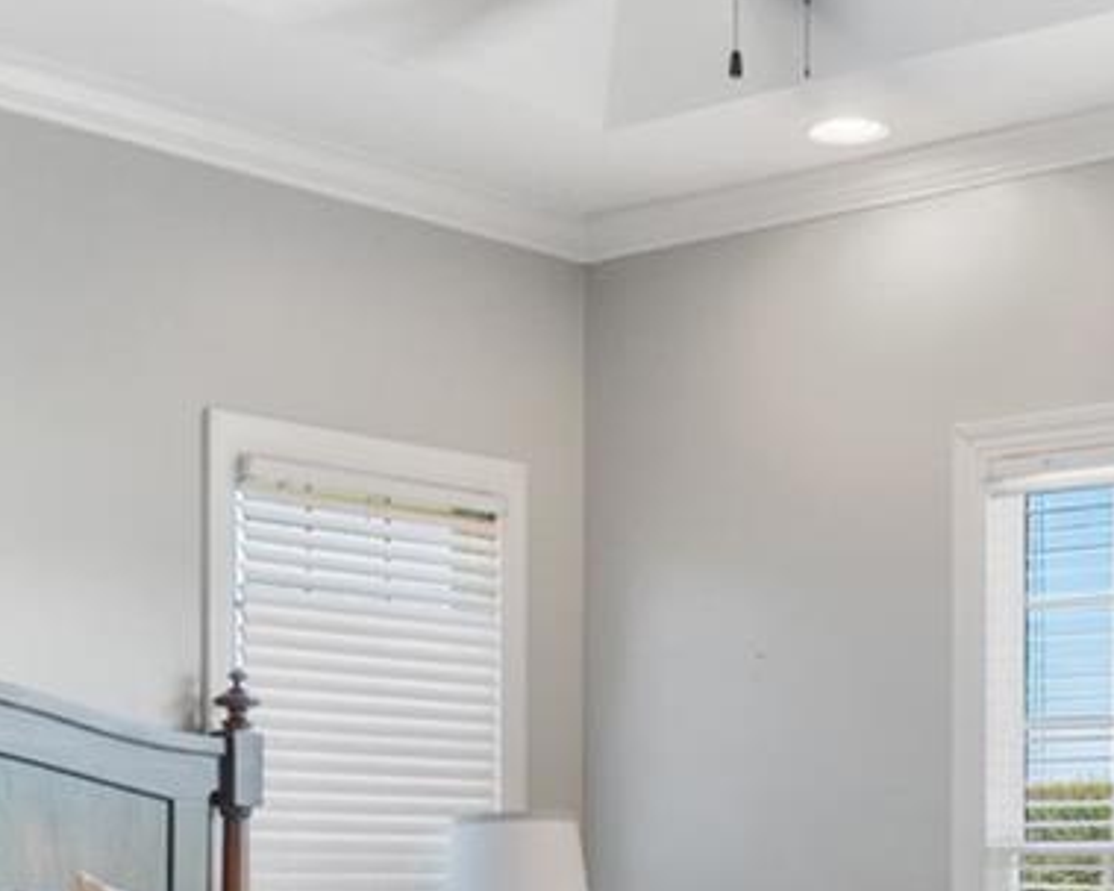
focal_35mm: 76
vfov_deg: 19.3
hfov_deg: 25.0
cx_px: 650
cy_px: 995
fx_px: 2505
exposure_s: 1/30
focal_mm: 10
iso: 640
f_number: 4
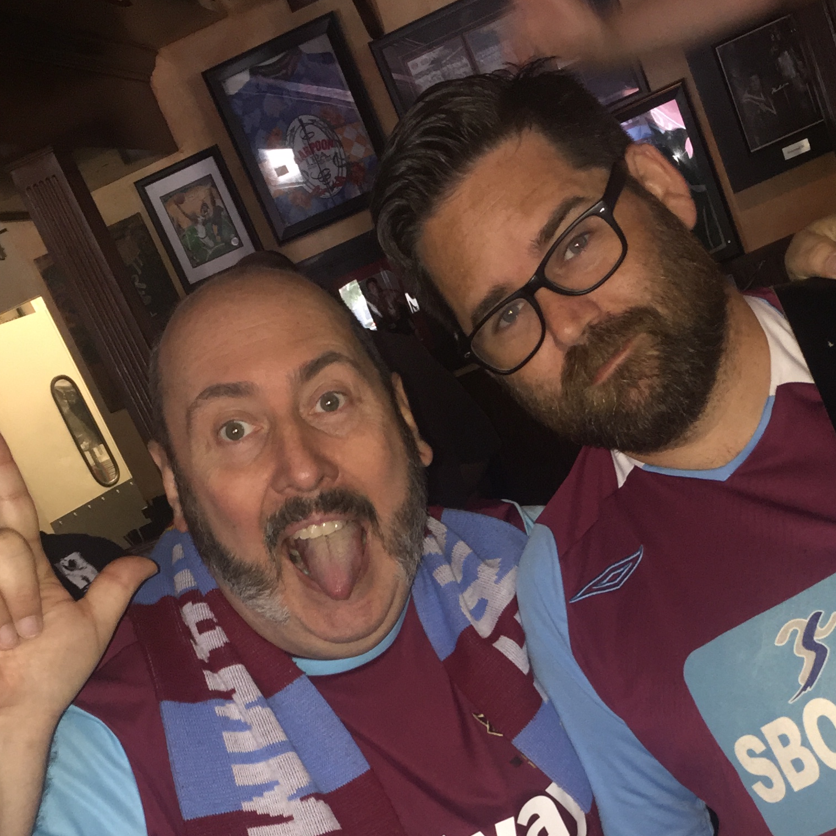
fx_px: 1503
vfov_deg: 29.6
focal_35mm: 55
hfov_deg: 30.8
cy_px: 771
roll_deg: +23.7
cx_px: 560
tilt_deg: -17.1
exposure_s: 1/16
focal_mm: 4.15
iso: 80
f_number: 2.2
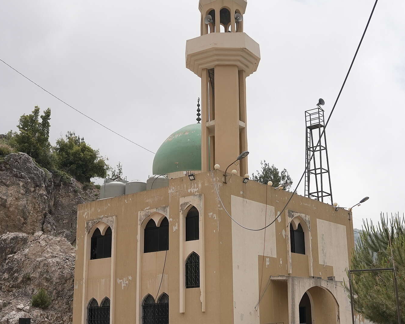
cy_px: 154
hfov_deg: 35.9
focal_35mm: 52
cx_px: 235
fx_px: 623
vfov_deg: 29.1
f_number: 3.2
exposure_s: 1/8000
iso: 400
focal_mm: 29
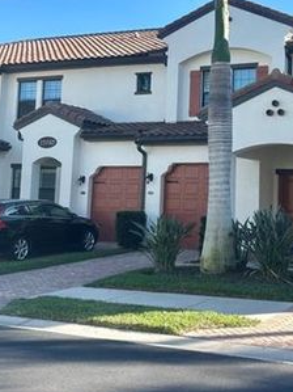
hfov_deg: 24.7
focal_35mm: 58
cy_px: 112
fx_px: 655
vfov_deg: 32.8
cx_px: 243
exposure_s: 1/1477
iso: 50
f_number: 1.6
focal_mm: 5.96
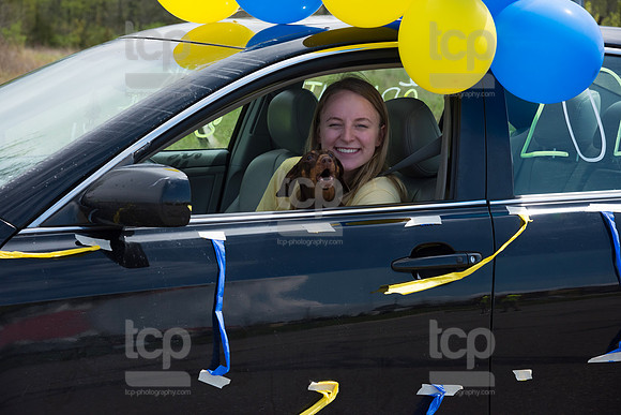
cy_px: 208
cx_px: 310
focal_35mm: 85
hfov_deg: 23.9
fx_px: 1467
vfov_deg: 16.1
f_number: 7.1
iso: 1000
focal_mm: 85
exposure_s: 1/1600
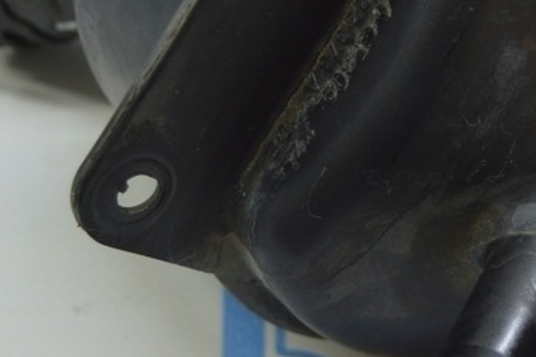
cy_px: 164
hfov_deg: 13.6
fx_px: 2240
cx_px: 393
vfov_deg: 9.1
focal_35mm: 150
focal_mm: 35
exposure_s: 1/60
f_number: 4.5
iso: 400
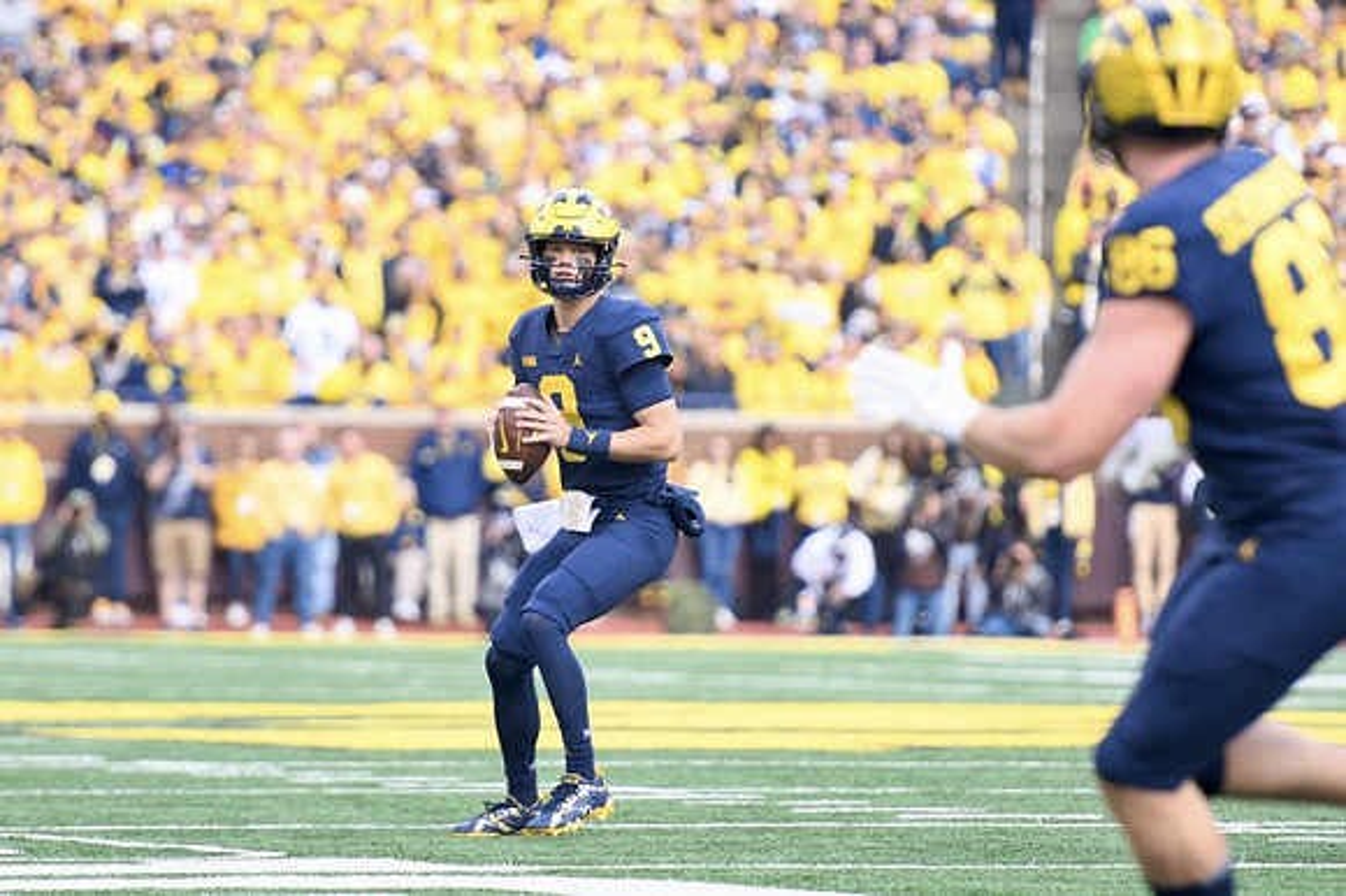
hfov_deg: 6.9
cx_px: 673
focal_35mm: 300
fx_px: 11210
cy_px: 448
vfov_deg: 4.6
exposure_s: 1/1000
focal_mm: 200
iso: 400
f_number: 2.8
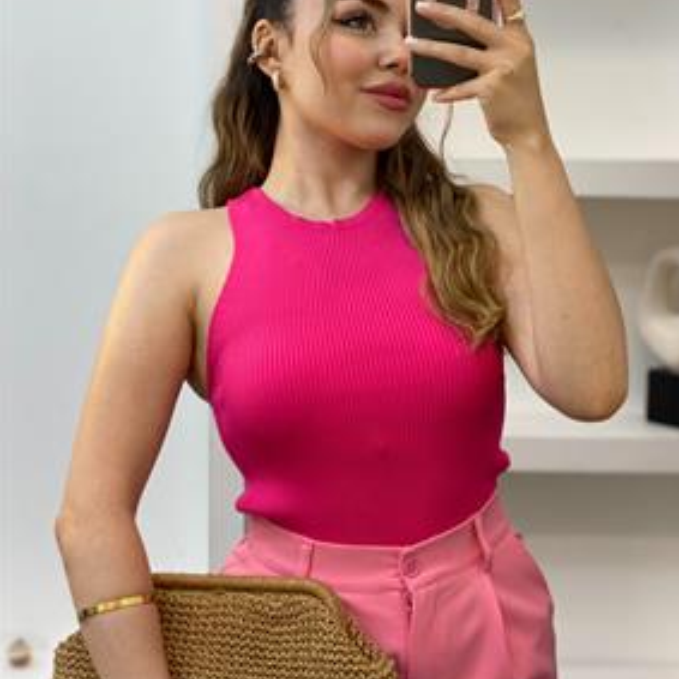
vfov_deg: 25.7
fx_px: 1487
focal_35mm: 67
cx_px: 367
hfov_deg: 25.7
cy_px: 284
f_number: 2
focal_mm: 6
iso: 100
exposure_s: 1/100
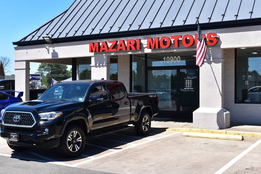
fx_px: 337
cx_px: 130
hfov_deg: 42.3
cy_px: 87
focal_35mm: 46
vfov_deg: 28.9
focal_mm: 31
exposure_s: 1/400
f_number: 11
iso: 400
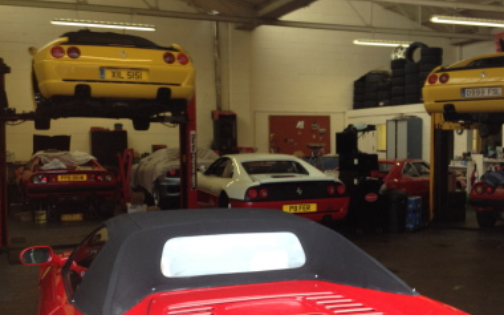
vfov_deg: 25.7
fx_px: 686
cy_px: 189
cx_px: 298
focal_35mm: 50
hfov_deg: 40.2
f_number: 2.4
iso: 80
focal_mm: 4.28
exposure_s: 1/30
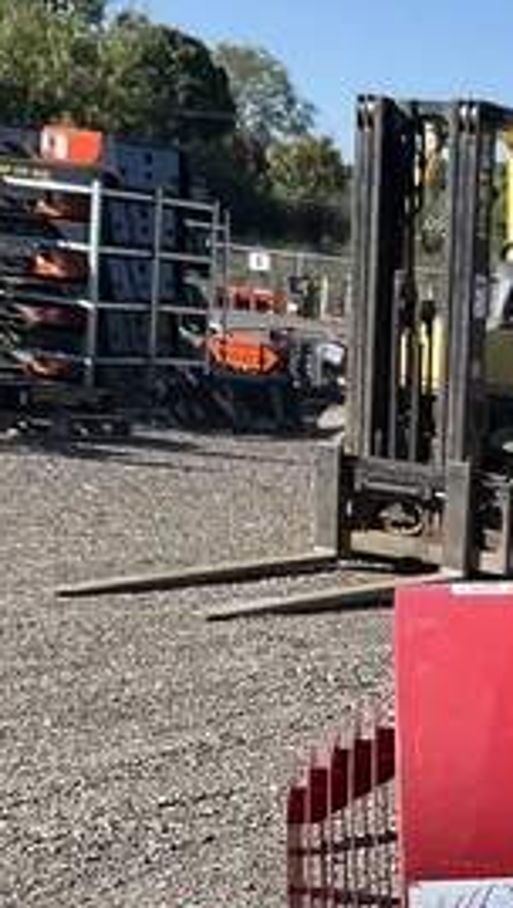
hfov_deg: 13.4
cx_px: 634
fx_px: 2121
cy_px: 920
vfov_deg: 23.1
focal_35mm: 88
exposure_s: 1/869
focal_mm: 3
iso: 25
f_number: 1.8
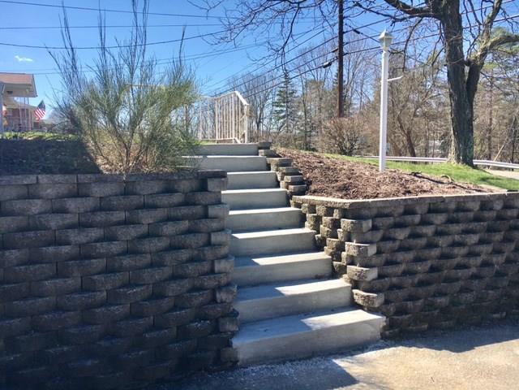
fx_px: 435
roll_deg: +1.2
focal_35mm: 29
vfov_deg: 48.2
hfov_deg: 61.7
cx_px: 260
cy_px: 195
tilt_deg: -3.4
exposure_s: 1/1083
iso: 25
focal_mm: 4.15
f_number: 2.2
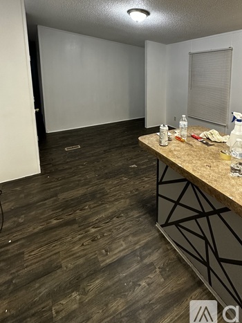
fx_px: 187
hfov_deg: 65.9
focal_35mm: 20
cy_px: 97
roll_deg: +0.6
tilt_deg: -8.6
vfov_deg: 78.0
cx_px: 129
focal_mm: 2.22
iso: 250
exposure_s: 1/60
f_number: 2.2
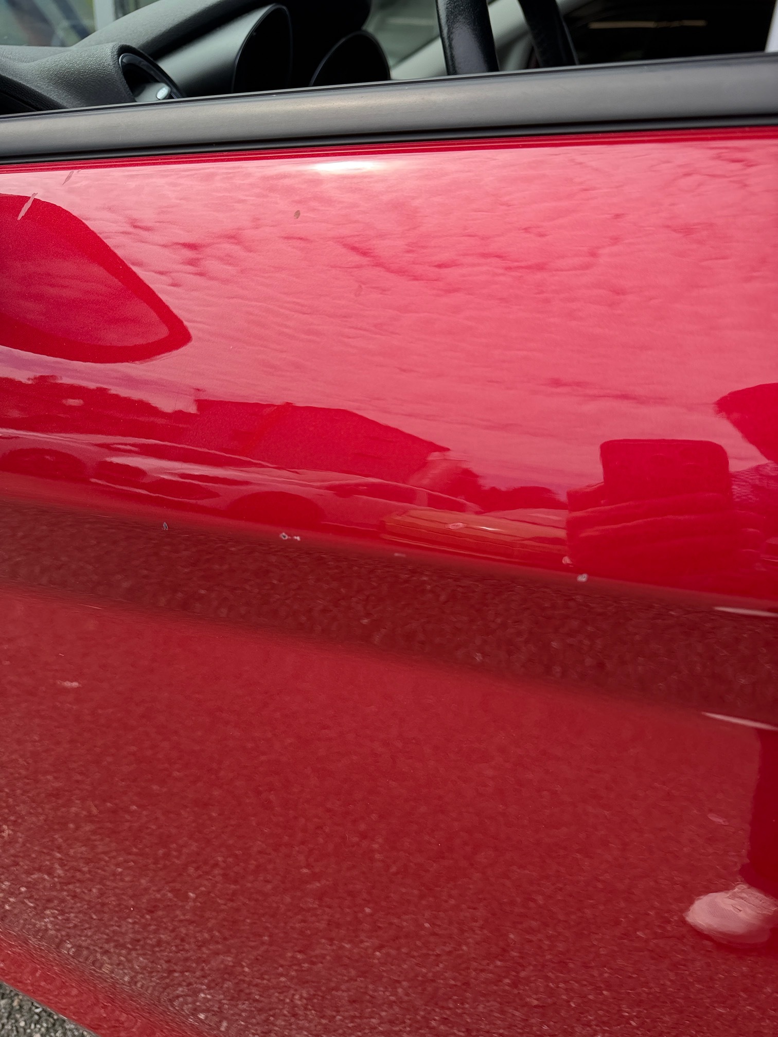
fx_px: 719
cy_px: 518
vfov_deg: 71.6
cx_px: 389
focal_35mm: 24
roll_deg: -3.8
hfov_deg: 56.8
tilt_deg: -25.8
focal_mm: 6.76
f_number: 1.78
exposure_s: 1/1653
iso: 80
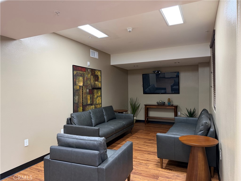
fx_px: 167
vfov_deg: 56.8
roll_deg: +1.0
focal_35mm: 24
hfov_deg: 71.6
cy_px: 90
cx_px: 120
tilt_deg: -0.6
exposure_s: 1/60
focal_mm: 6.76
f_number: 1.78
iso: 320
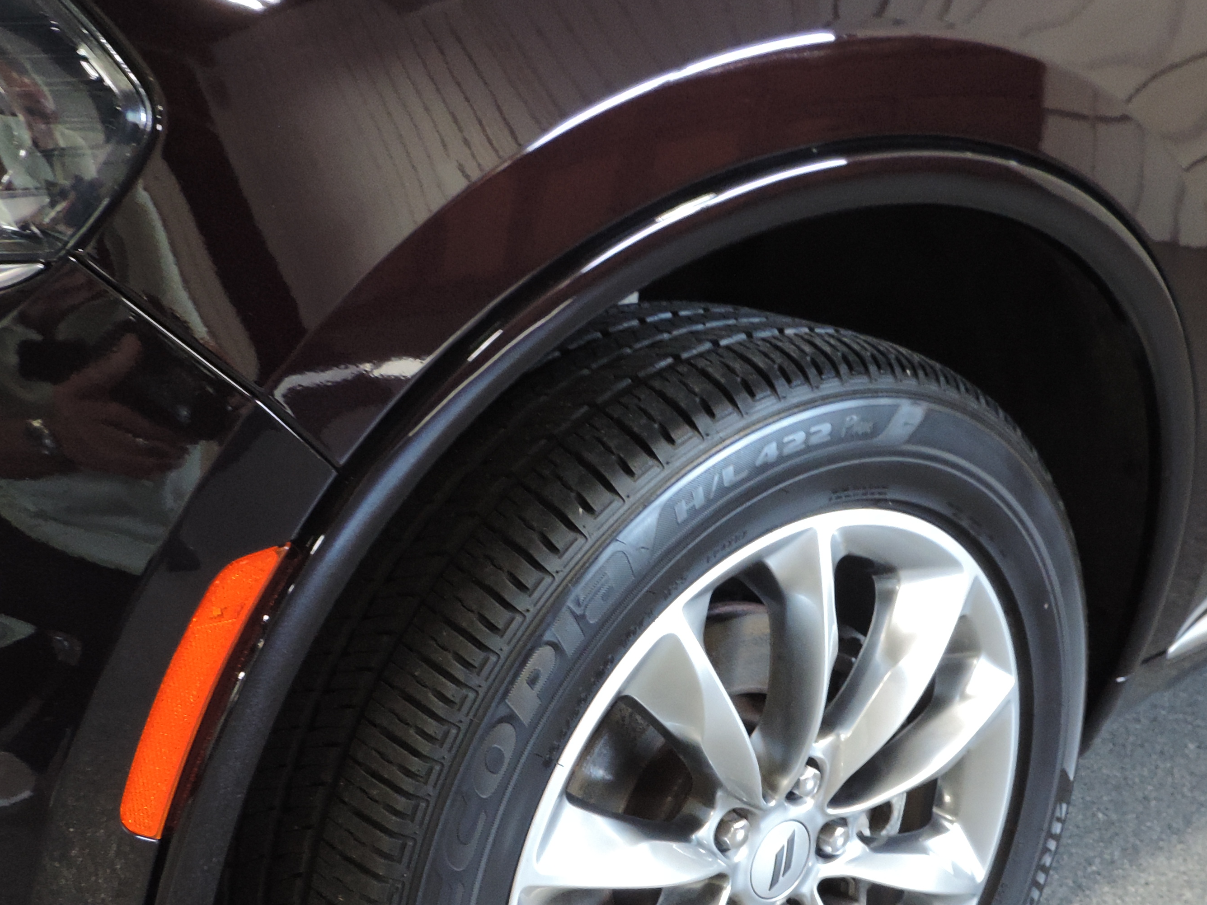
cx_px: 729
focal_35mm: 44
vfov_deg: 31.8
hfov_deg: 42.7
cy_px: 756
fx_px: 1534
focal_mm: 4.3
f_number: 3
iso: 360
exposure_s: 1/30
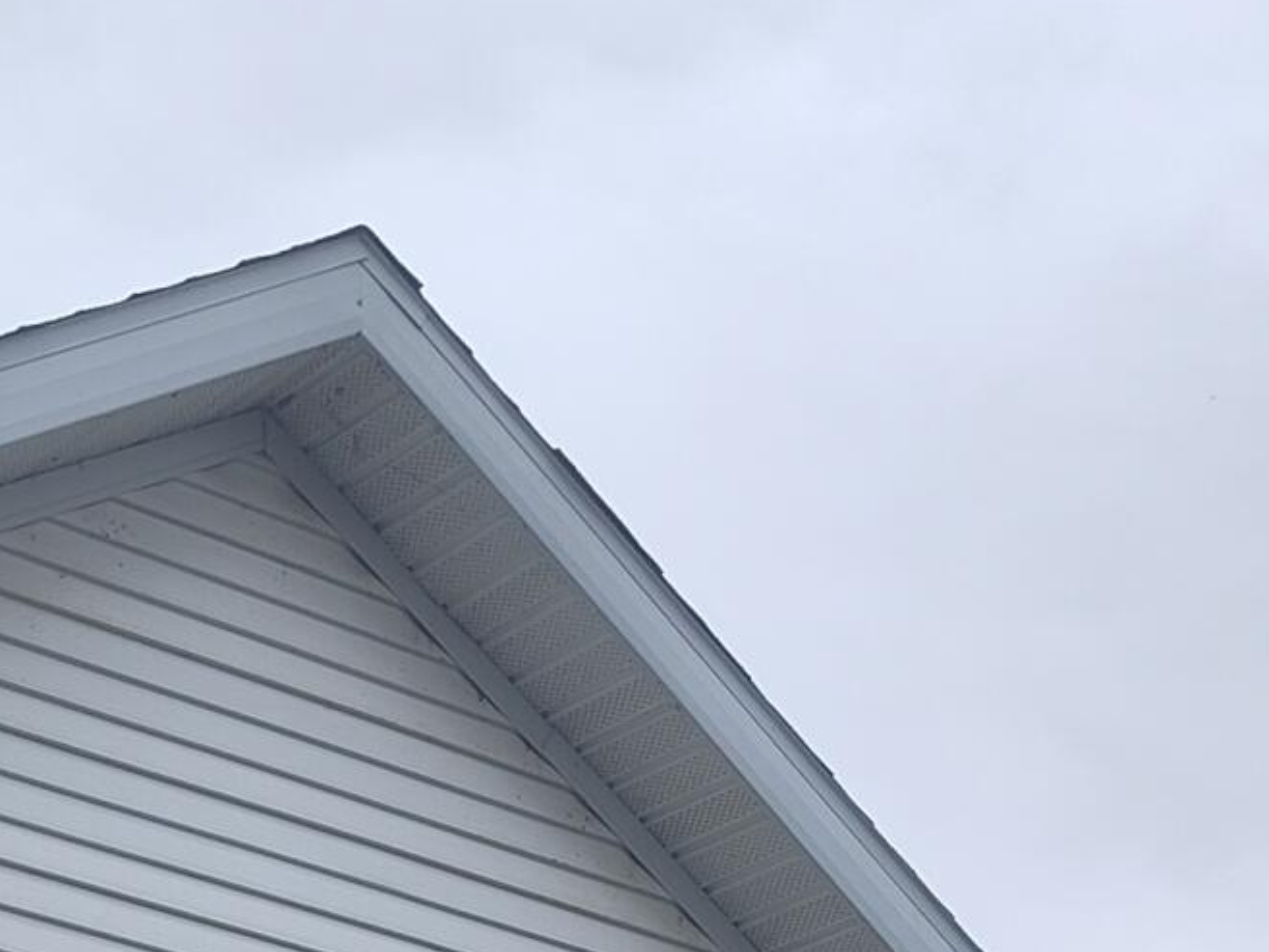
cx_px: 222
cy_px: 1958
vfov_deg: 12.3
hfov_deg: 18.5
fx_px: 3850
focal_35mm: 105
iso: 100
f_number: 1.8
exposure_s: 1/787
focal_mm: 5.56
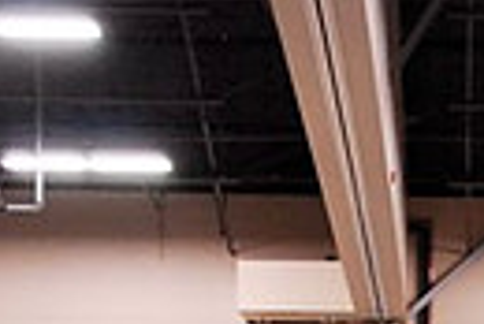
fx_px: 2880
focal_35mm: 214
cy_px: 717
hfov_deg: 9.4
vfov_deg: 6.2
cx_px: 625
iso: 800
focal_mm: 32
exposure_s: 1/30
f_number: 4.8
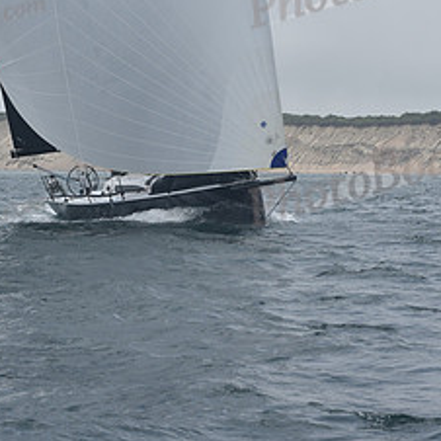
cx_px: 147
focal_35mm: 153
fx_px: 2205
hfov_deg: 11.4
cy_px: -96
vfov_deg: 11.2
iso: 250
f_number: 11
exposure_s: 1/800
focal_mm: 70
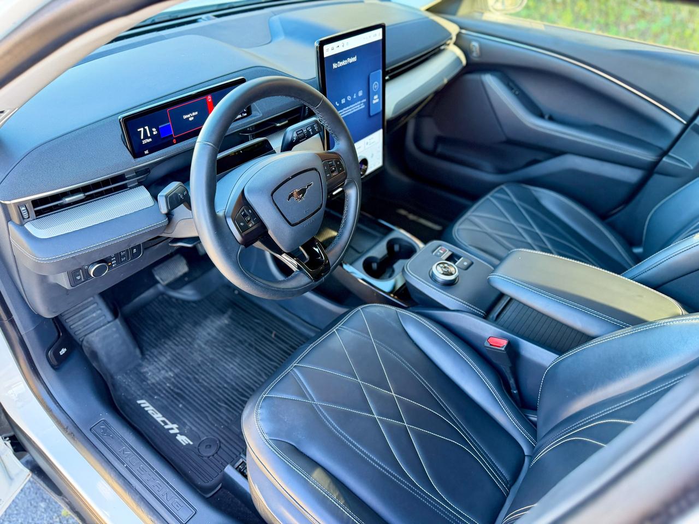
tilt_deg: -39.6
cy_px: 262
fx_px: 485
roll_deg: -4.7
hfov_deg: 71.6
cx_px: 350
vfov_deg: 56.8
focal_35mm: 24
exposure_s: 1/74
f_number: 1.78
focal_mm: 6.76
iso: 200
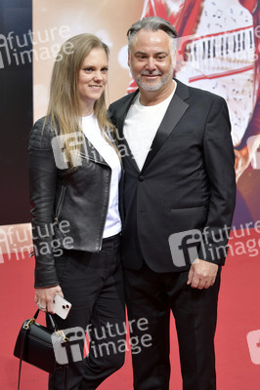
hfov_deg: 18.2
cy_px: 195
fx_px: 814
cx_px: 130
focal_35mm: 75
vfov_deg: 27.0
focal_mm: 75
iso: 400
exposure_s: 1/250
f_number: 5.6
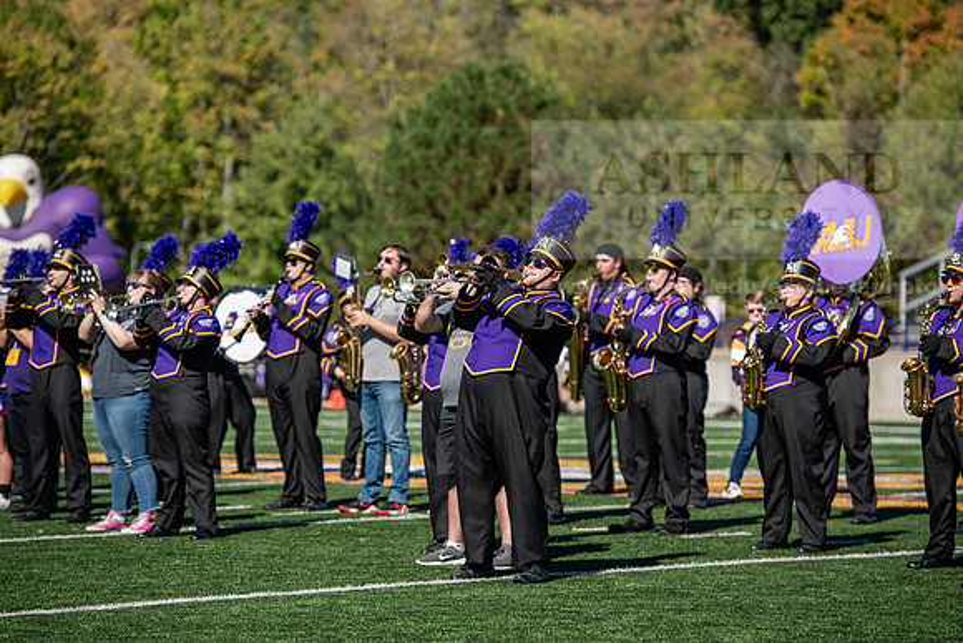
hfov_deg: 13.7
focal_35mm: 150
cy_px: 322
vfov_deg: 9.2
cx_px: 482
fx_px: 4013
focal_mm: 150
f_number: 4
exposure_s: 1/400
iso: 50
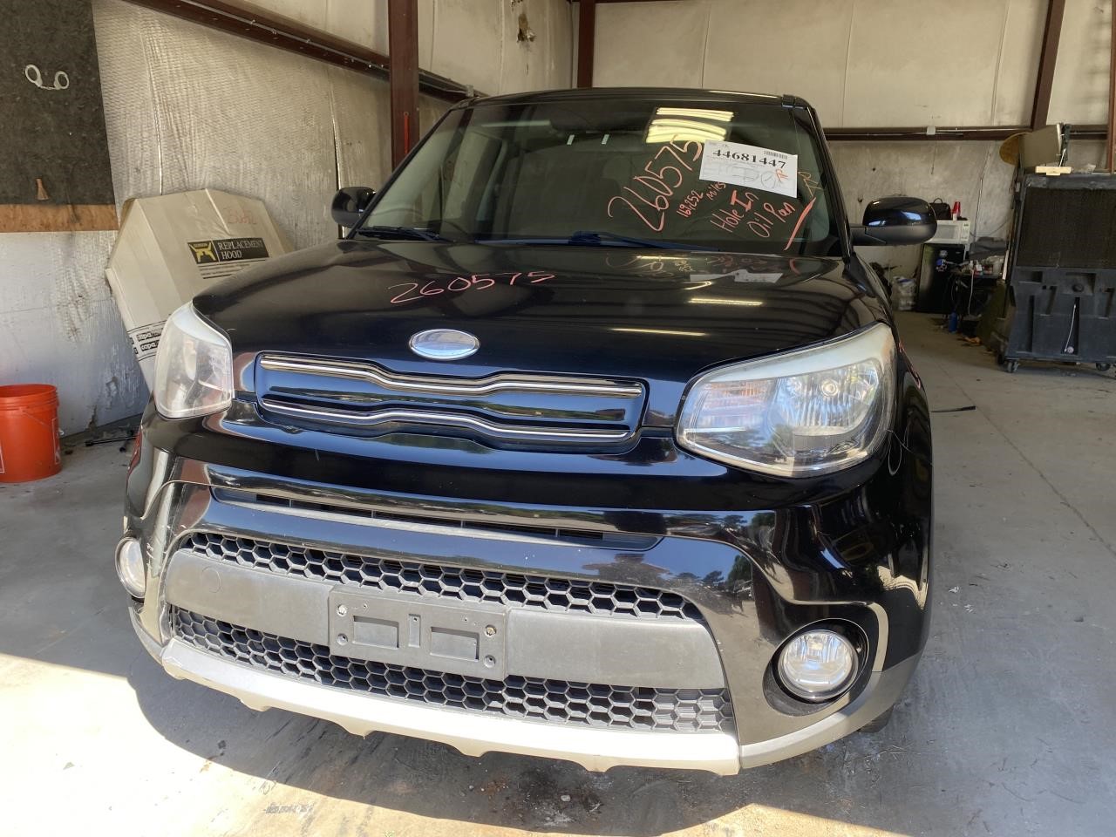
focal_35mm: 26
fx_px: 838
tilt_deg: -13.6
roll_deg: -0.7
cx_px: 558
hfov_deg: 67.3
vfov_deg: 53.1
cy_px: 418
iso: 32
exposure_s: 1/226
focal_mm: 4.25
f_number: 1.8
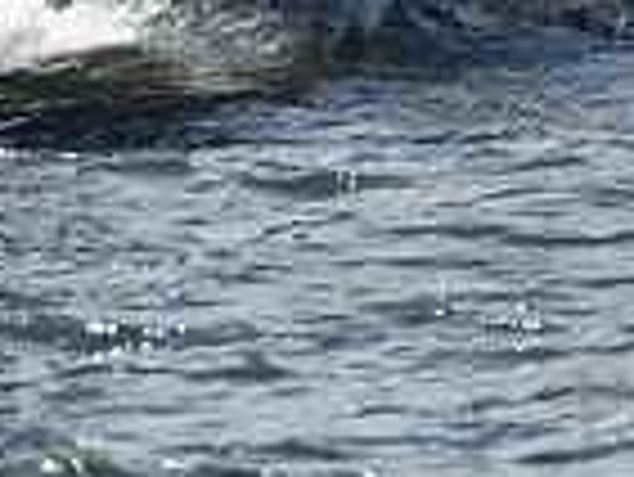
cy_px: -290
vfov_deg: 1.9
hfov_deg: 2.5
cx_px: 337
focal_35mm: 793
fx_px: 14536
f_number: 10
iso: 250
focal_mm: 200
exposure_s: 1/800
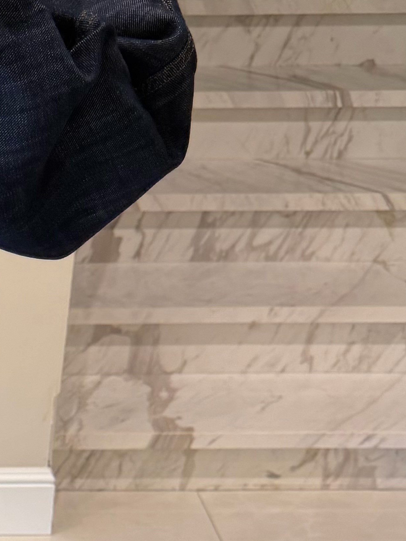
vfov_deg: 22.3
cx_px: -214
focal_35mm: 83
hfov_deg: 16.2
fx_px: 1298
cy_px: 589
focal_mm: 6.76
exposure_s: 1/50
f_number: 1.78
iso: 160
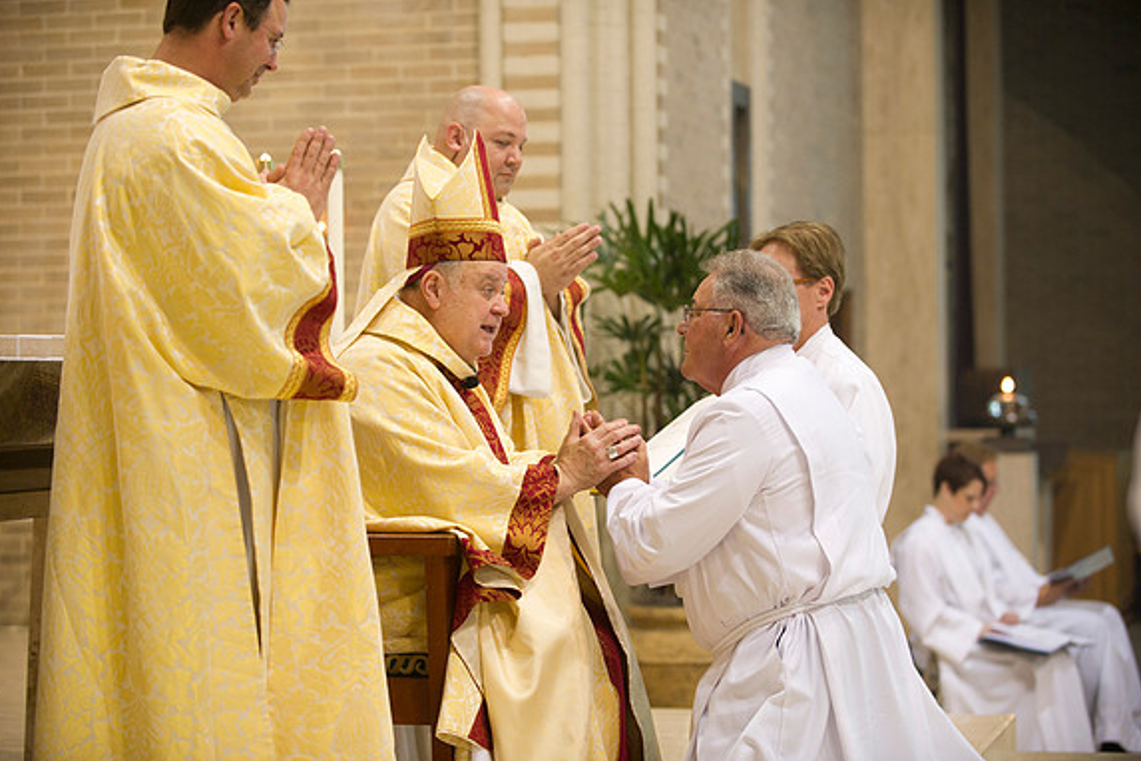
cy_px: 379
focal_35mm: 91
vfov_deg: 15.0
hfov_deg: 22.4
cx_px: 566
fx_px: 2884
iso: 2000
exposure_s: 1/100
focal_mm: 90
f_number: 2.8
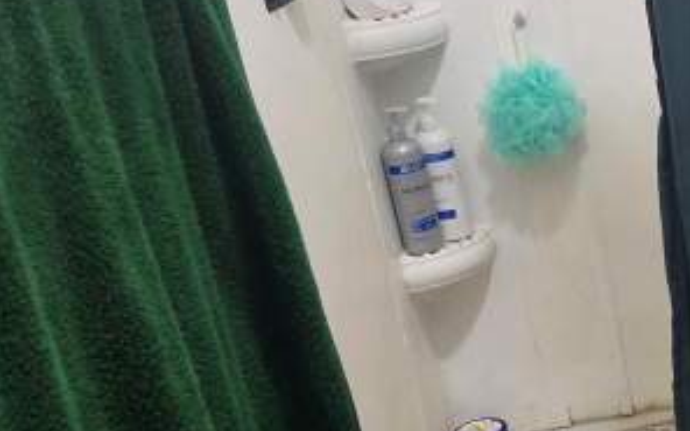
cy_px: 294
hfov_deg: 27.0
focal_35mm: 66
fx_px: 1241
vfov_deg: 19.6
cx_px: 851
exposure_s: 1/120
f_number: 1.8
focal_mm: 5.4
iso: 2500
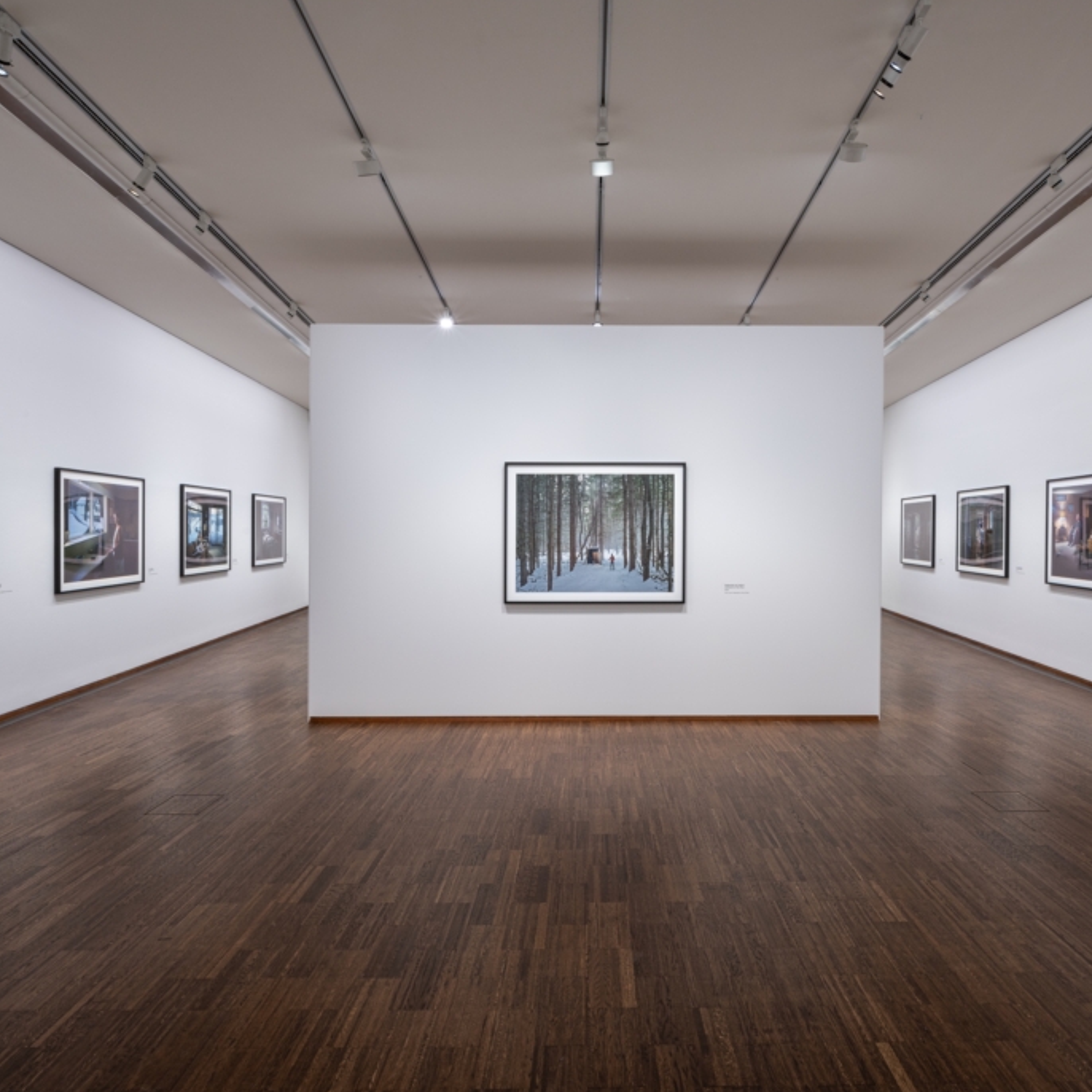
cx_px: 583
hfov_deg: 74.7
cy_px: 525
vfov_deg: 74.8
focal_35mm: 20
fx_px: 714
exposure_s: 2
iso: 100
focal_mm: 15
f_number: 16
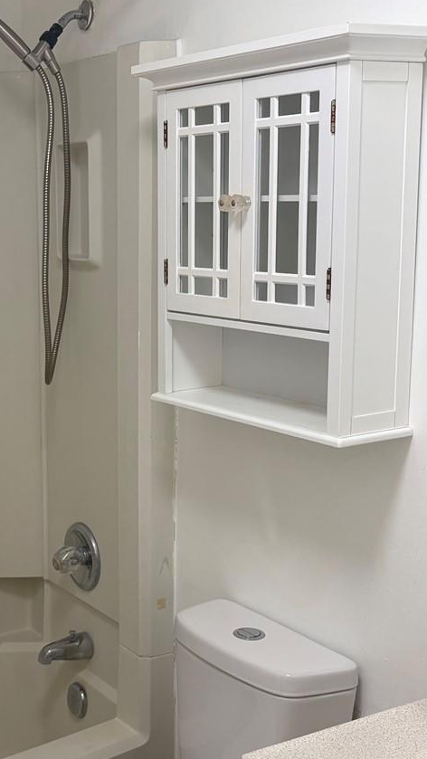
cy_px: 437
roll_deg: +1.0
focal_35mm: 54
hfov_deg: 21.8
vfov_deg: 38.4
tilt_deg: -11.5
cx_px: 63
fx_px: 1087
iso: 80
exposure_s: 1/120
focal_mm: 5.96
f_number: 1.6
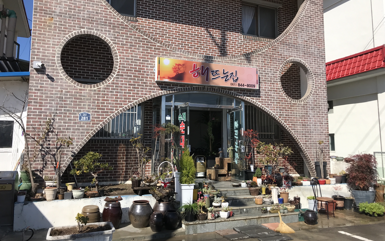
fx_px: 315
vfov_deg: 41.8
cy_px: 110
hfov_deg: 62.9
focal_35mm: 30
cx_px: 194
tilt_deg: +5.6
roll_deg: -0.1
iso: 20
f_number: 1.8
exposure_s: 1/2994
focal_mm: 3.99
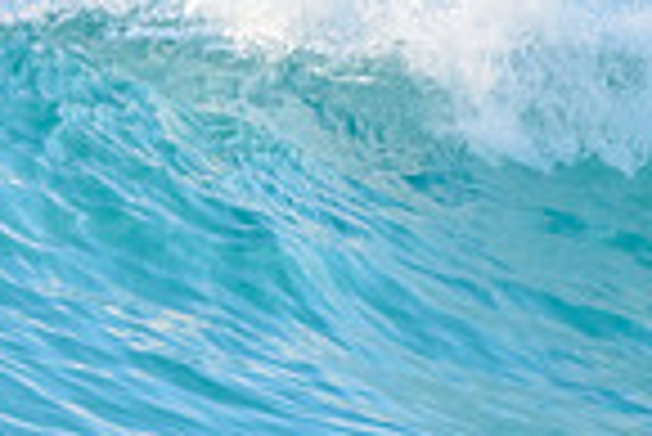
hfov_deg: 0.8
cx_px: -198
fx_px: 44416
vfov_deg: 0.6
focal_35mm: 2450
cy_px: 478
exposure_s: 1/2000
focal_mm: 500
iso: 1100
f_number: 5.6
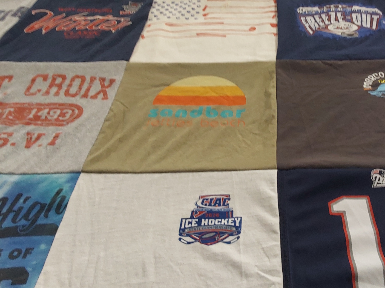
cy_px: 110
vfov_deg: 34.2
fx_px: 467
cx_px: 265
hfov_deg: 44.0
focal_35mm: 42
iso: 100
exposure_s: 1/50
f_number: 1.9
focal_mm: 2.91
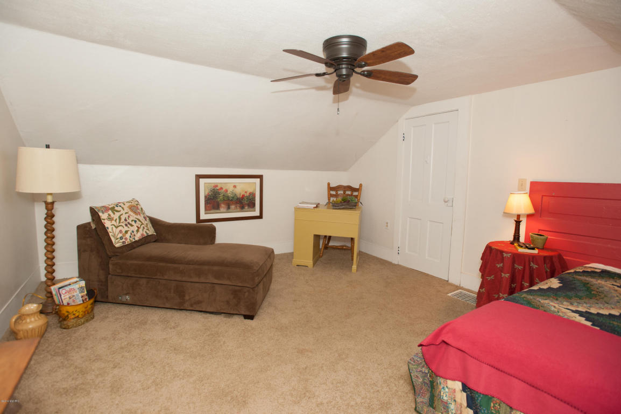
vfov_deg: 70.4
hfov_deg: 93.3
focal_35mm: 17
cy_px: 207
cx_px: 310
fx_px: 293
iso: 800
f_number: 5.6
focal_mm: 17
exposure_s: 1/60
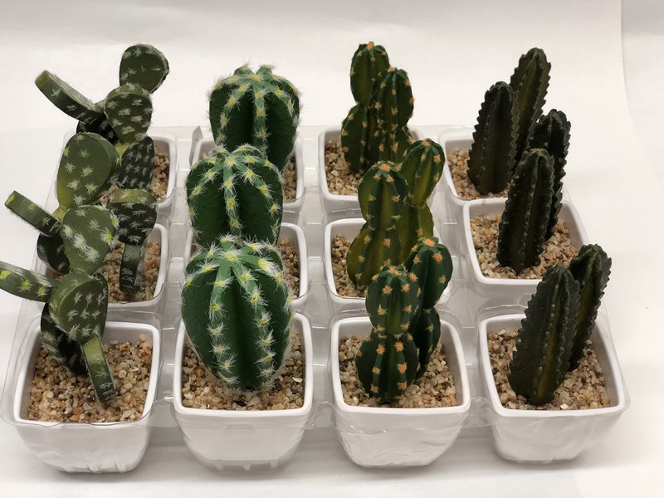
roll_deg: -0.4
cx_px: 332
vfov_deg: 28.0
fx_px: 997
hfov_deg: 36.8
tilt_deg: -42.9
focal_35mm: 52
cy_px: 249
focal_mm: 6
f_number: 2.4
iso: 100
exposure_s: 1/50
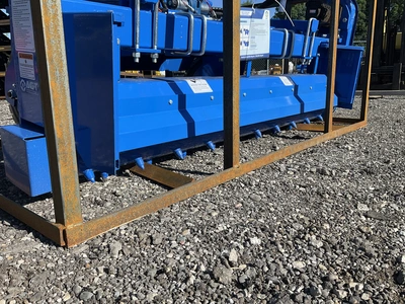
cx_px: 202
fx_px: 339
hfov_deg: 61.7
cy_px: 152
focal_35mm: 29
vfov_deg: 48.2
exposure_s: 1/1250
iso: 25
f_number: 1.8
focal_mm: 3
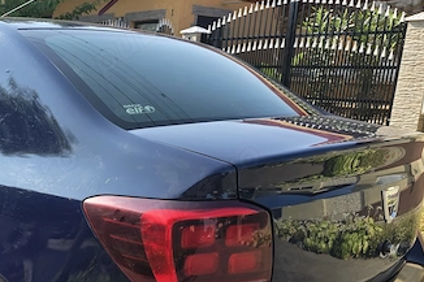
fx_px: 518
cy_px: 224
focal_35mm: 44
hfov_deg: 42.5
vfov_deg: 29.8
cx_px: 85
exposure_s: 1/301
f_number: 1.7
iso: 12
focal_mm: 6.3
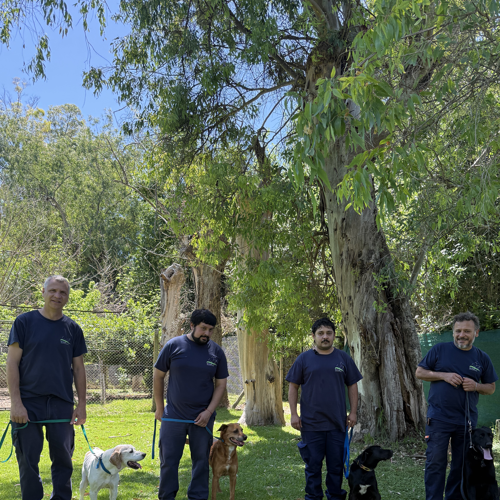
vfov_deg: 47.8
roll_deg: -1.0
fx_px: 539
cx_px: 264
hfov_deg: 49.7
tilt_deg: +0.2
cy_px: 376
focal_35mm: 33
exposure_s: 1/612
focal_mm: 6.76
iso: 100
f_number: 1.78
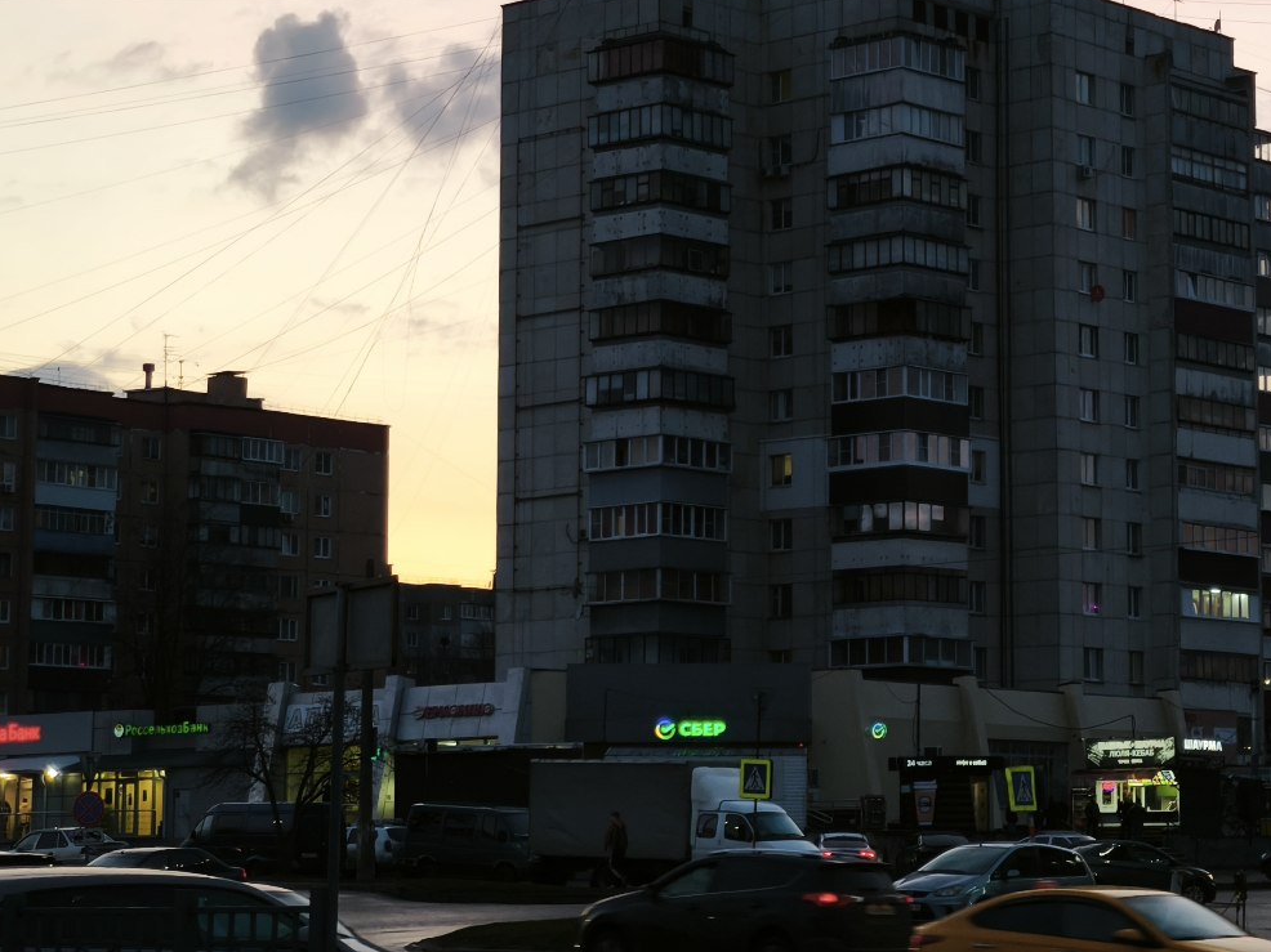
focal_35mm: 100
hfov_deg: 19.6
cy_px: 336
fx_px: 3671
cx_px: 888
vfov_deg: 14.8
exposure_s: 1/100
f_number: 1.9
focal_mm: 7.1
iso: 320
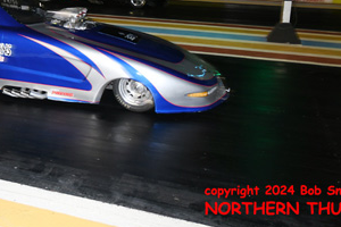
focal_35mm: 48
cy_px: 33
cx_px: 61
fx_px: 455
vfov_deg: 27.3
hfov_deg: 39.3
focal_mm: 16
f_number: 2.8
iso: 400
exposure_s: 1/160
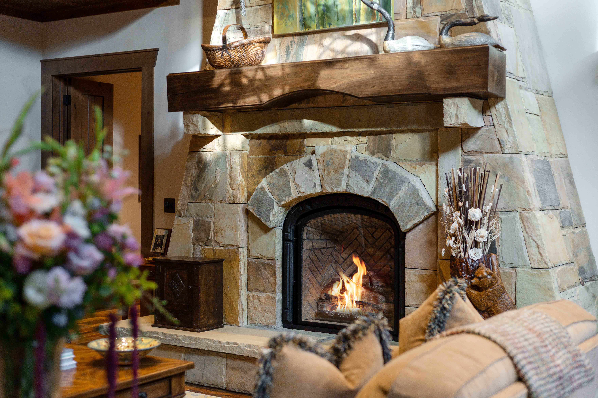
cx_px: 299
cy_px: 199
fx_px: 830
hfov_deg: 39.6
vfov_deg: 27.0
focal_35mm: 50
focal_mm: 50
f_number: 2.8
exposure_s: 1/320
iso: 320
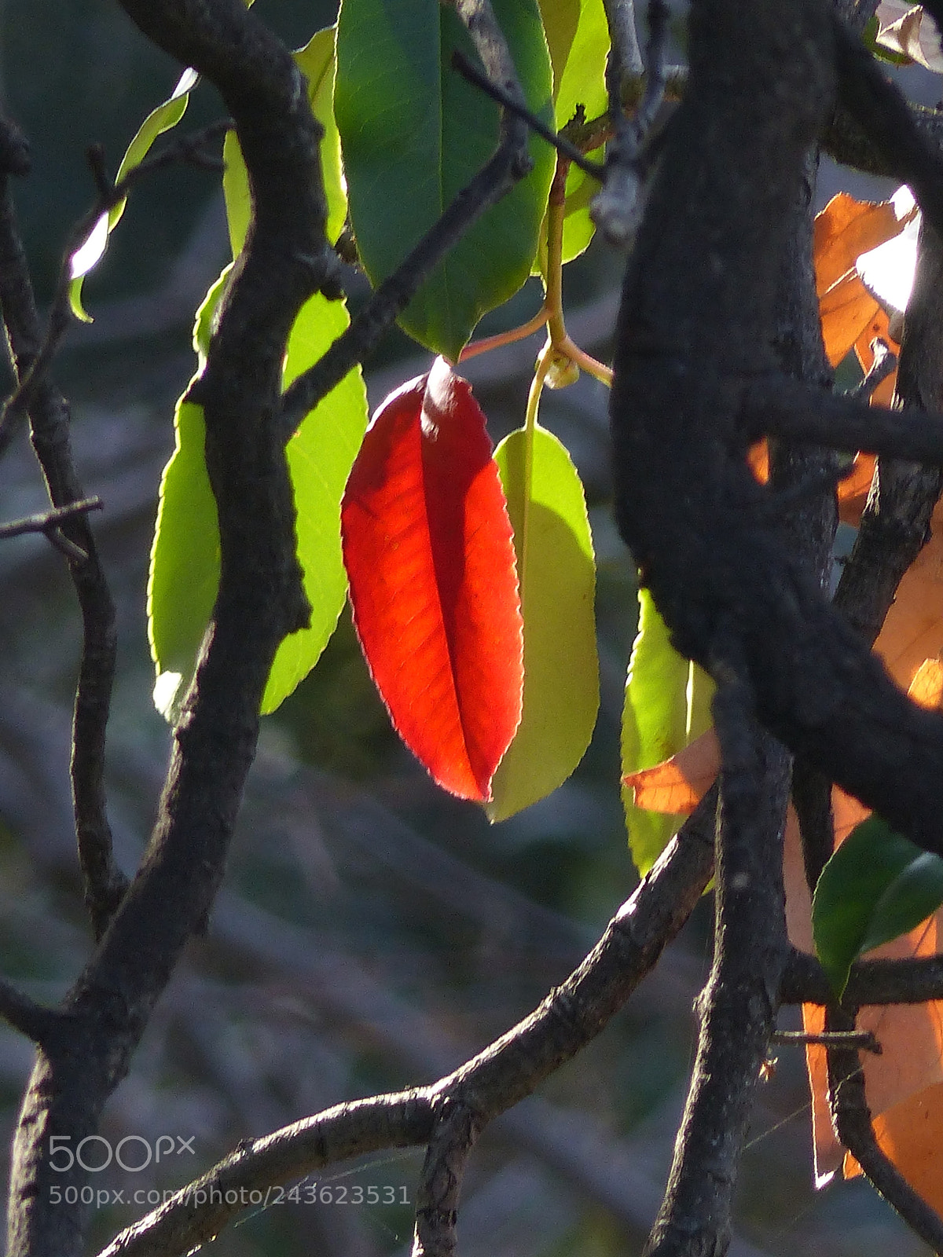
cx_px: 472
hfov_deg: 1.2
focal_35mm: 1200
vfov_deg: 1.7
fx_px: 43587
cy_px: 628
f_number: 4
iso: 125
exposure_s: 1/125
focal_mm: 108
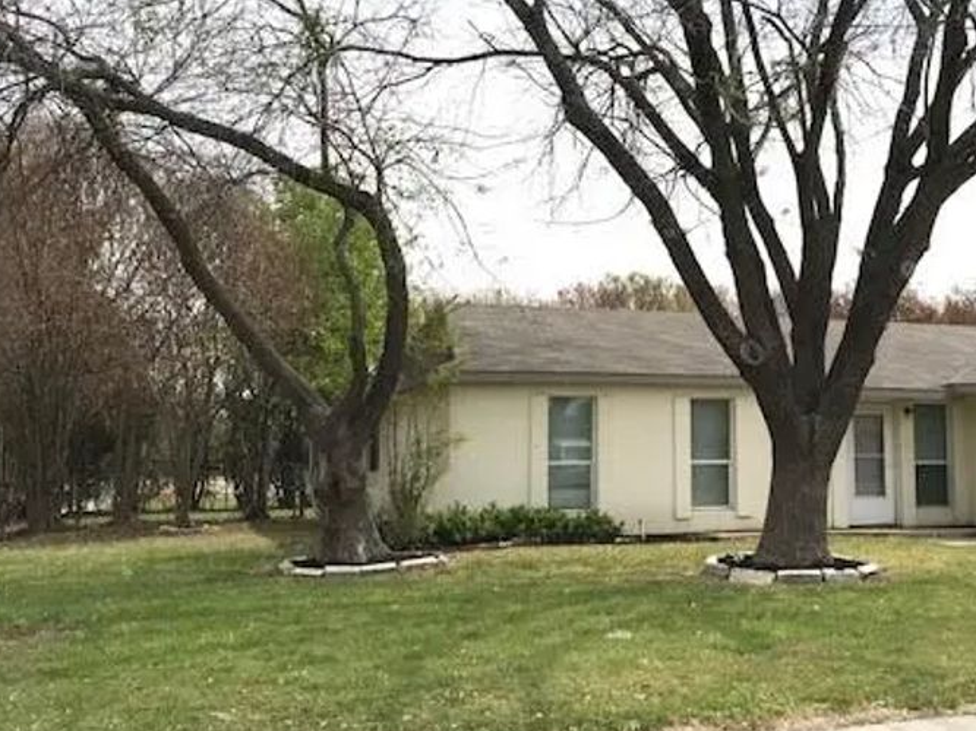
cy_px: 349
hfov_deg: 43.0
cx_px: 683
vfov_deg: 33.6
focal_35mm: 43
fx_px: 1212
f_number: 1.8
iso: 20
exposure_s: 1/1520
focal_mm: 3.99
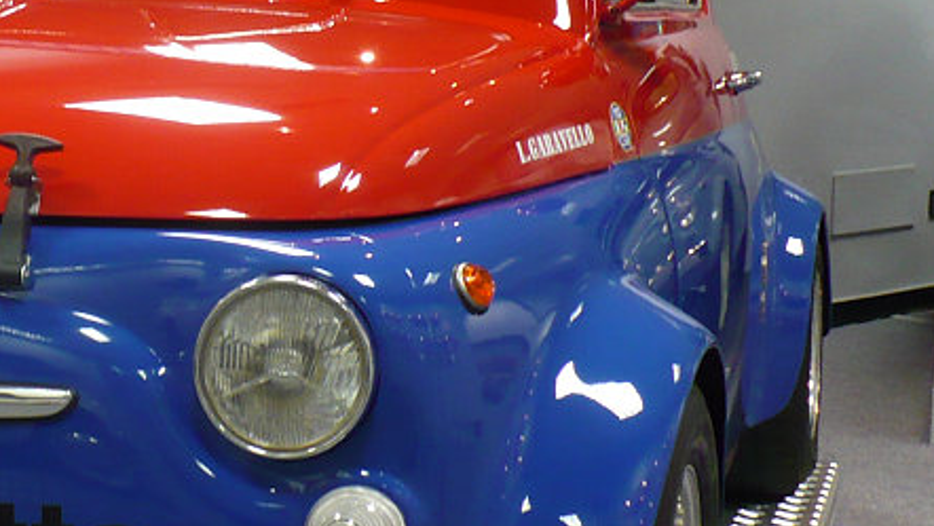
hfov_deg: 24.9
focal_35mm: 82
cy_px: 299
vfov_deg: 14.8
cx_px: 53
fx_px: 2032
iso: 200
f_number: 2.8
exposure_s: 1/20
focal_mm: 6.1
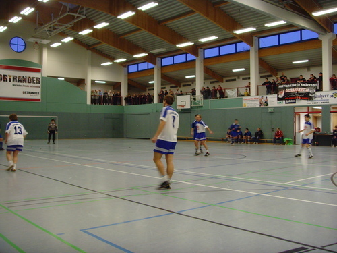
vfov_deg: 36.8
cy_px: 126
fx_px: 380
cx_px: 168
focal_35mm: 39
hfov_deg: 47.9
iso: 200
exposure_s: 1/20
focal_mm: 6.6
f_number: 3.5
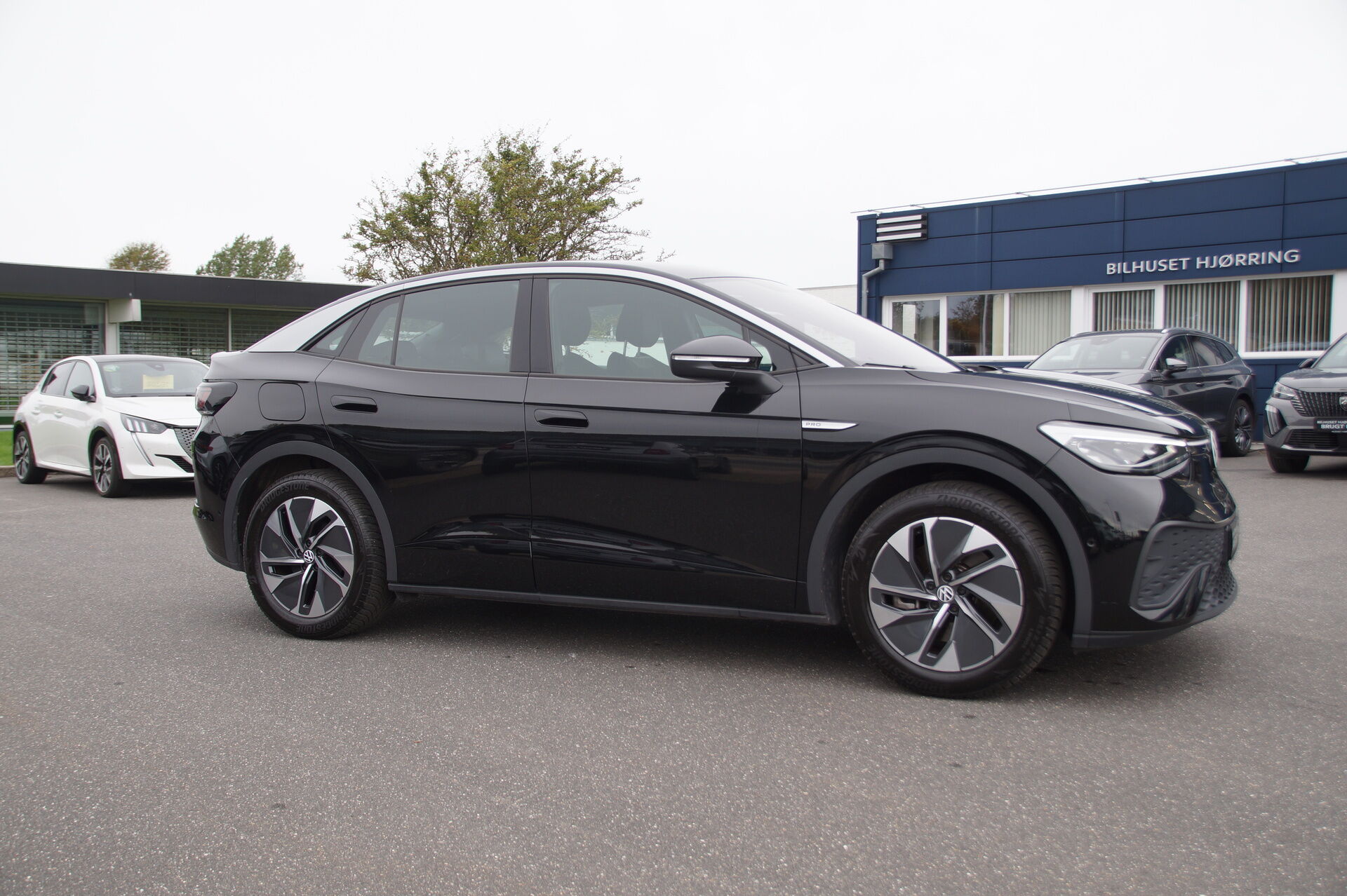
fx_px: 1234
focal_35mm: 33
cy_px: 448
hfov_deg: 57.2
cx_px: 674
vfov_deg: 39.9
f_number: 4.5
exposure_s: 1/80
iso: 100
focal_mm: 22
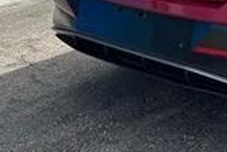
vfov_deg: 15.7
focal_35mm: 85
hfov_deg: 21.5
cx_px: 299
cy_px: -13
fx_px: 536
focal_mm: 5.7
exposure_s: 1/1238
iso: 50
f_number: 1.5
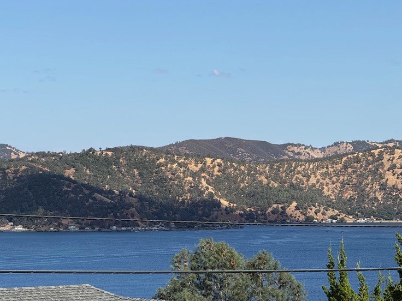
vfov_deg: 8.9
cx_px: 128
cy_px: 206
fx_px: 1939
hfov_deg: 11.8
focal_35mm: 167
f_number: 2.8
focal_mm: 15.66
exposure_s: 1/2283
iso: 64
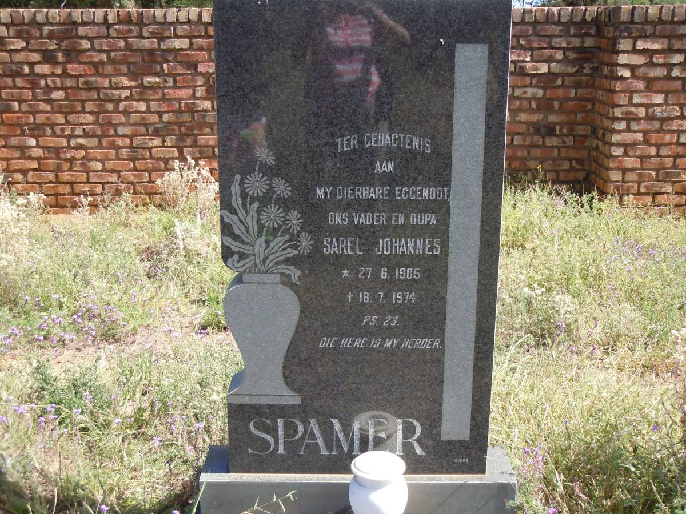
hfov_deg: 42.1
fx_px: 892
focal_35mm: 45
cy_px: 257
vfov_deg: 32.2
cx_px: 343
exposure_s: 1/500
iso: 200
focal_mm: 8.1
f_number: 3.8
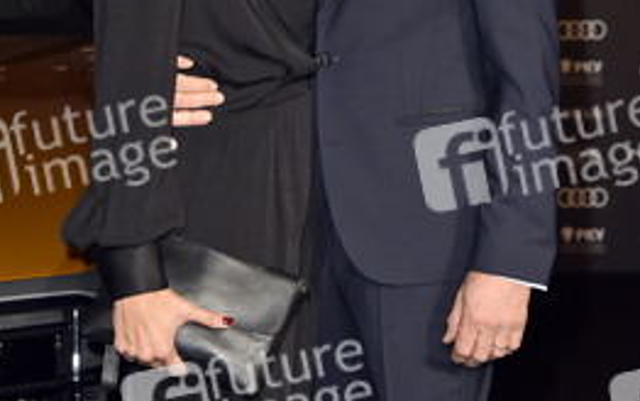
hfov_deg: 19.1
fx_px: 1902
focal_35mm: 109
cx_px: 318
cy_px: 32
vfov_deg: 11.9
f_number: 6.3
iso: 1250
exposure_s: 1/200
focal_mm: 70
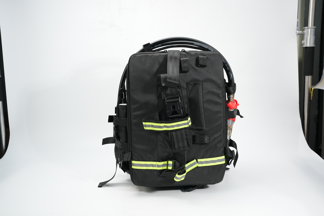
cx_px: 162
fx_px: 307
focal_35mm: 34
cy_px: 108
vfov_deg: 38.8
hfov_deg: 55.6
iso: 500
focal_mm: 34.1
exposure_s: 1/100
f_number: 9
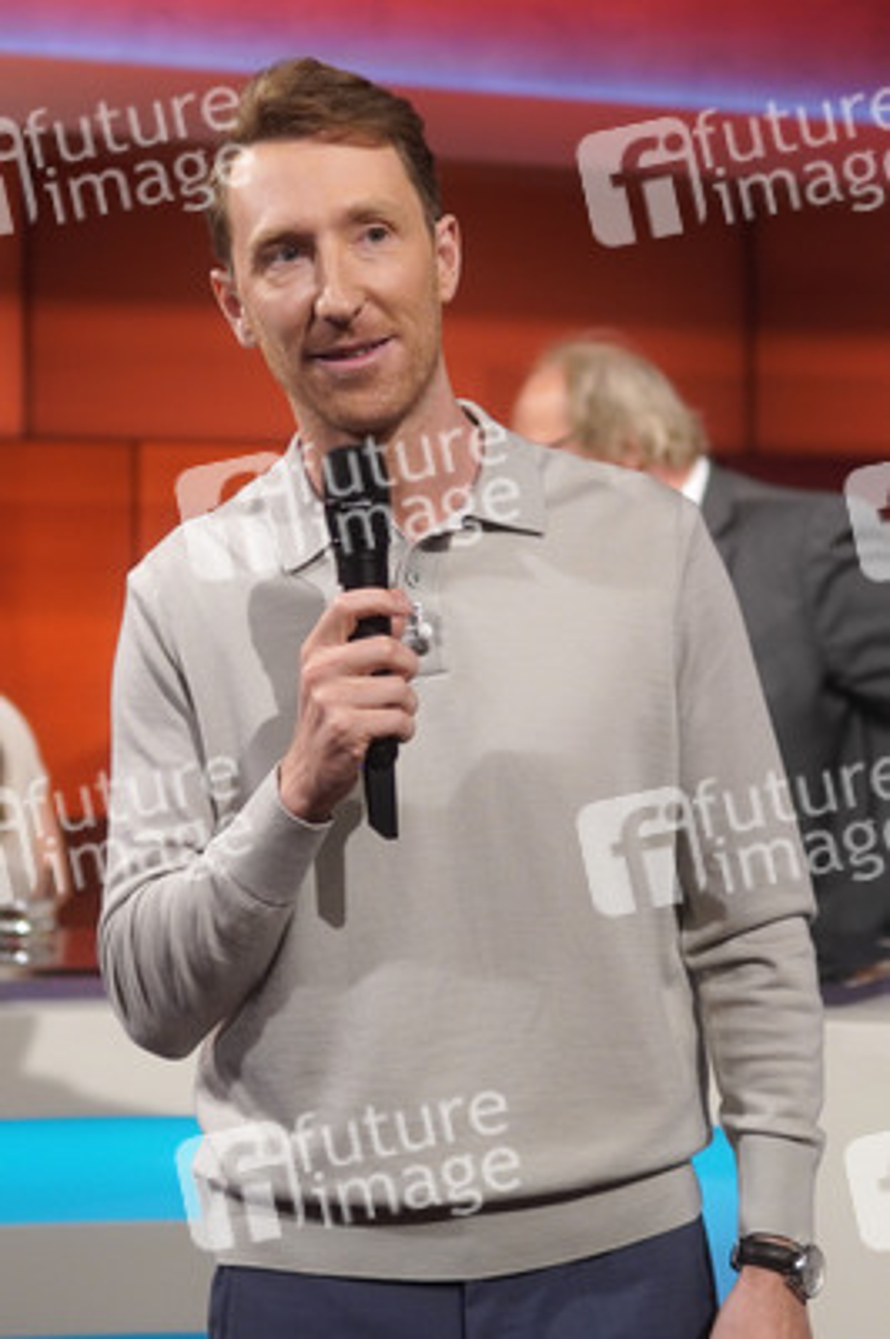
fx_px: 1672
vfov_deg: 43.6
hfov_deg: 29.8
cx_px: 445
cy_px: 670
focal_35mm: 45
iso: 640
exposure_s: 1/500
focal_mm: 30
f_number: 1.4
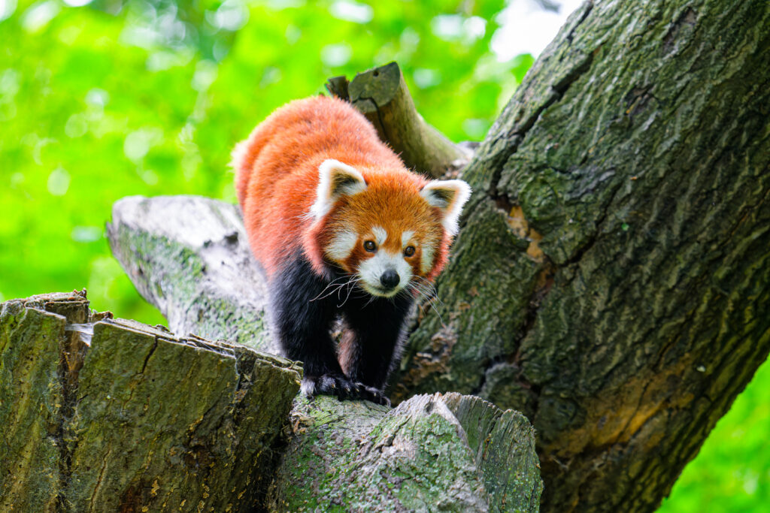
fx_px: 6417
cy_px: 256
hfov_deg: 6.9
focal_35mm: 300
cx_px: 385
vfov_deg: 4.6
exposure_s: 1/1000
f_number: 4
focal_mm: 200
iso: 3200
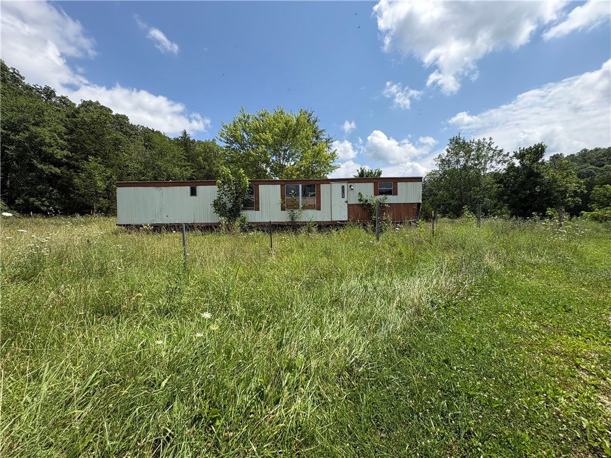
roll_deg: +2.3
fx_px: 247
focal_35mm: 14
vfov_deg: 85.7
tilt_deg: -1.7
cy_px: 229
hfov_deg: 102.1
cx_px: 306
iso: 50
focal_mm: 2.22
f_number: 2.2
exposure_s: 1/1477
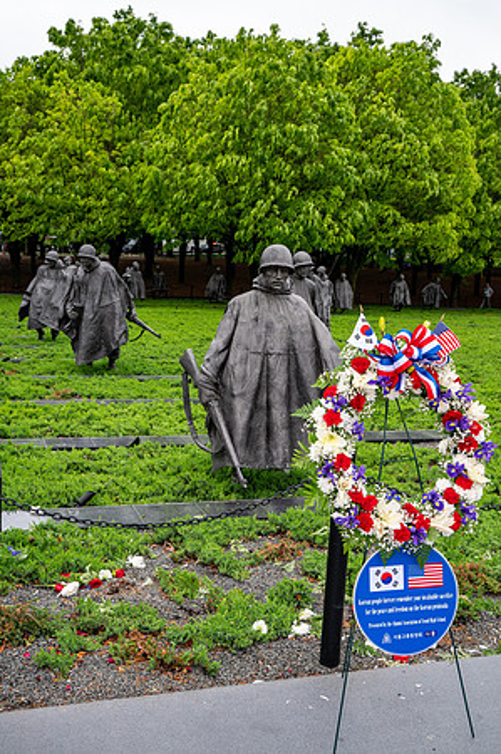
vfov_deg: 49.6
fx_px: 816
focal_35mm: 39
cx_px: 250
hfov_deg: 34.1
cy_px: 377
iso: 1100
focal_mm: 39
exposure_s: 1/640
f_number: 8
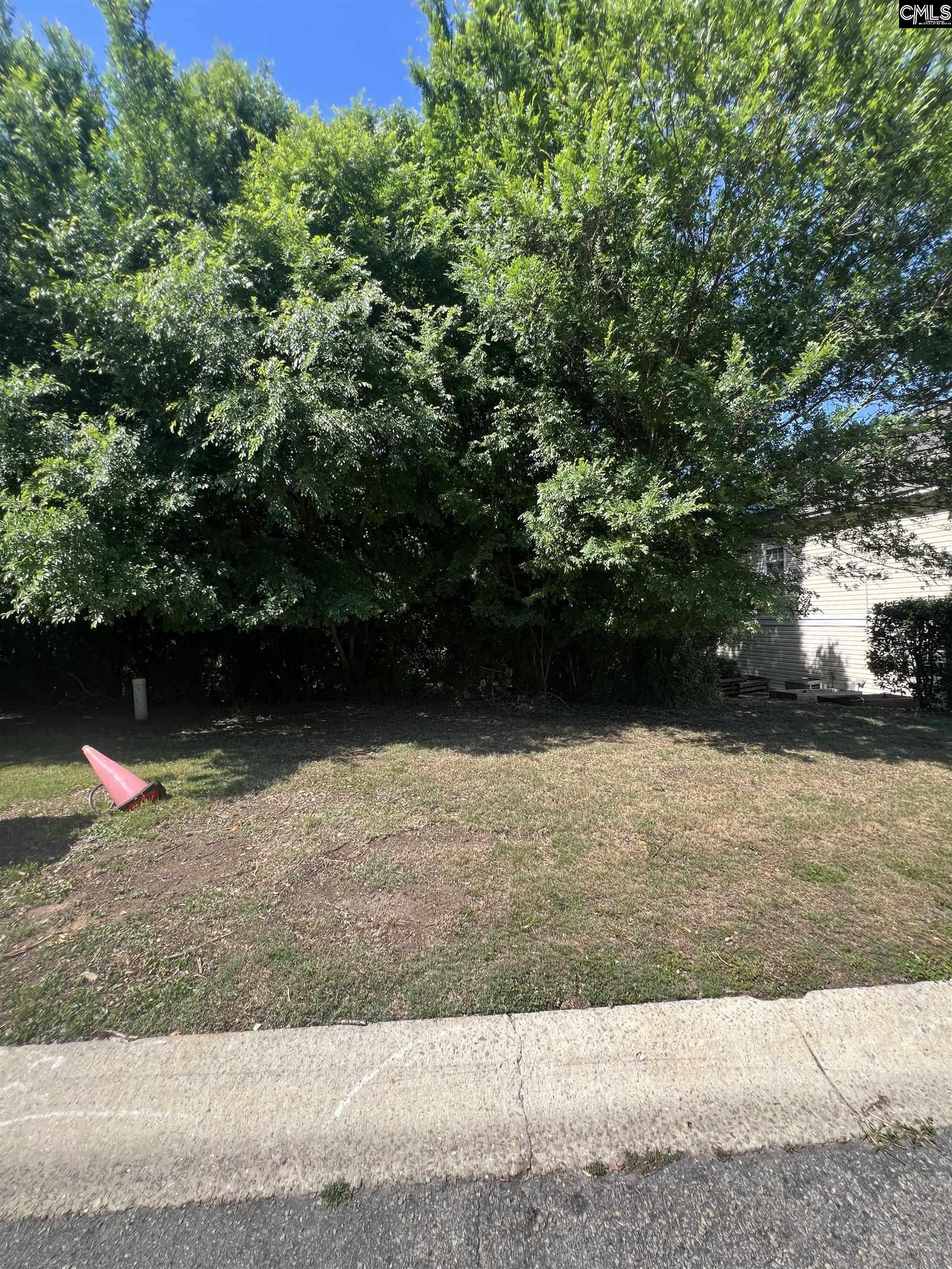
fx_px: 477
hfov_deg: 89.9
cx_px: 476
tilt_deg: -0.1
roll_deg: +4.6
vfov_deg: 106.2
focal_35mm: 13
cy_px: 634
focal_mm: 1.57
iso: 32
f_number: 1.8
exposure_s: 1/377
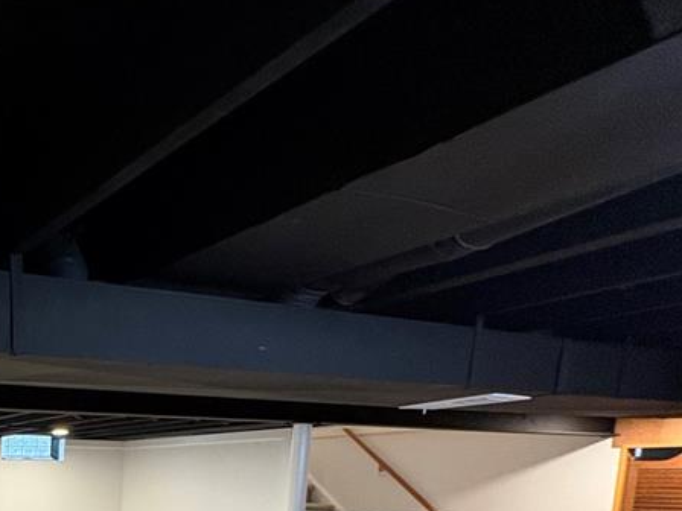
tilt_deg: -7.9
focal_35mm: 32
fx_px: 630
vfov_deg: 36.9
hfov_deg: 42.3
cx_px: -96
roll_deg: +0.1
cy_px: 567
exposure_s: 1/60
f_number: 2.2
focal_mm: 2.22
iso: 250
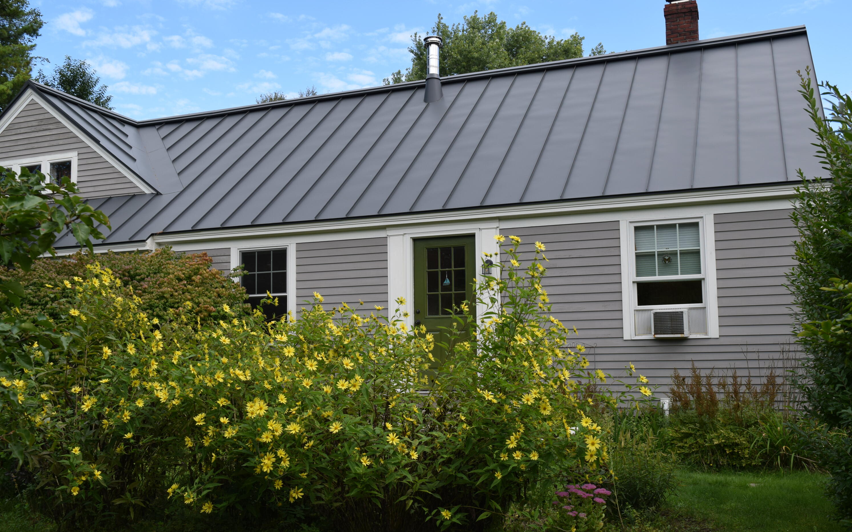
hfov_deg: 52.8
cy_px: 286
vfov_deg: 34.4
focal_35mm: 37
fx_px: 859
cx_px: 429
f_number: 9
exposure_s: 1/320
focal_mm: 24
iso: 200
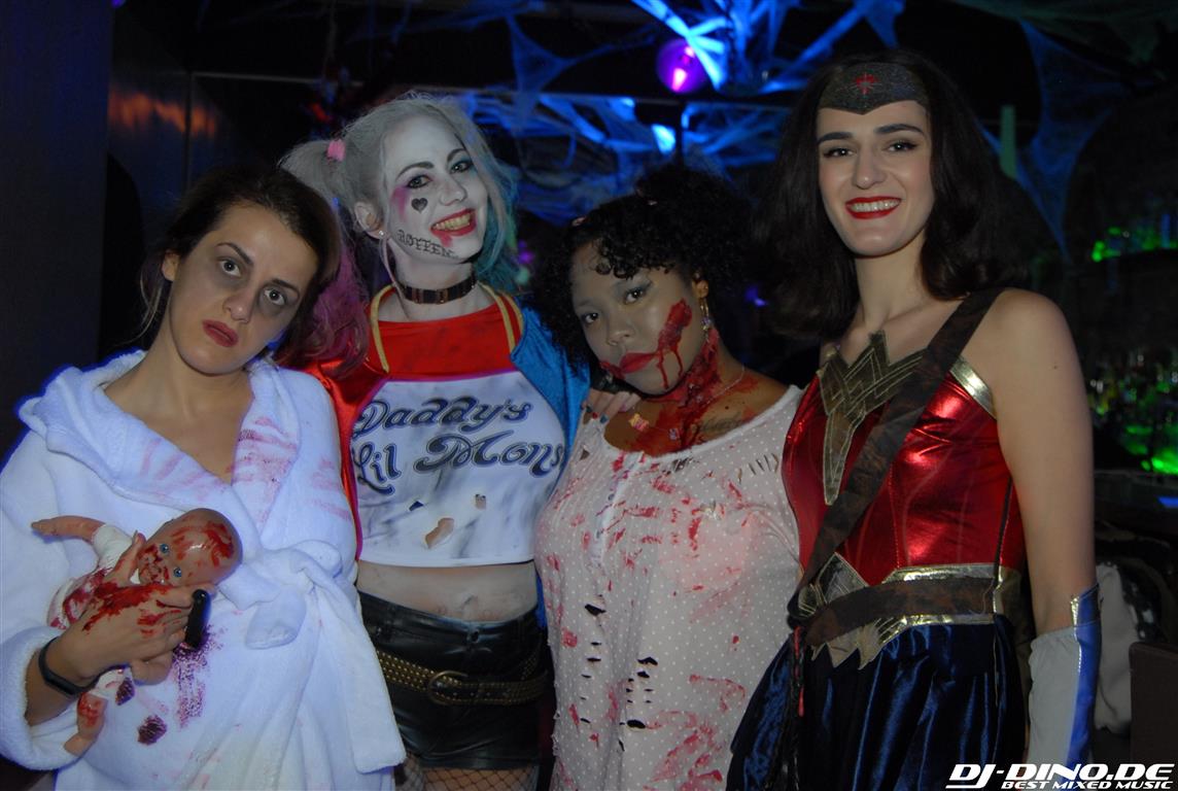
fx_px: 1426
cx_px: 589
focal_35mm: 44
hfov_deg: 44.9
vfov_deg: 31.0
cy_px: 396
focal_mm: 29
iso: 400
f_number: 5.6
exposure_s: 1/5
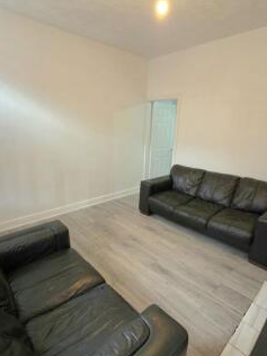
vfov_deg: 87.6
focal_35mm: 18
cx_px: 127
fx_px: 185
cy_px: 193
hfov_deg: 71.6
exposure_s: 1/50.3
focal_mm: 2.2
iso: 400
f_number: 1.9
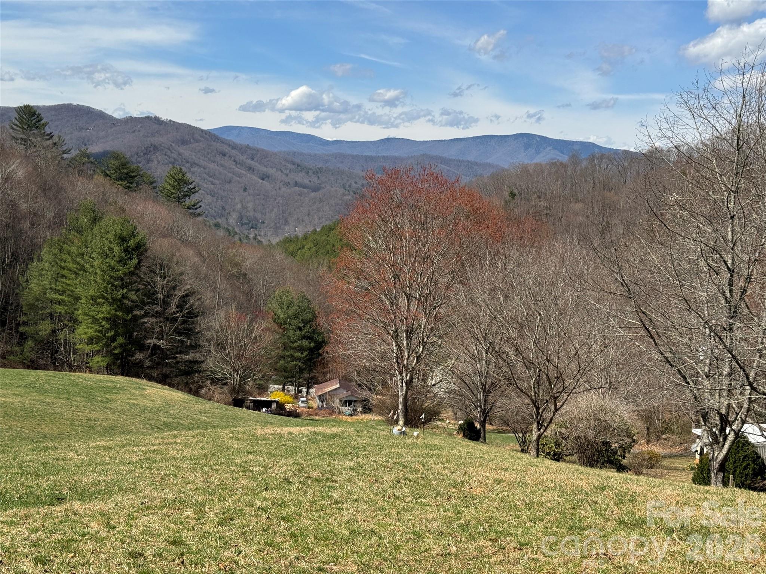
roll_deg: -1.8
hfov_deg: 39.7
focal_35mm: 48
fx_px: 1062
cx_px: 383
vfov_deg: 30.3
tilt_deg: -5.7
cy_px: 287
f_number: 1.78
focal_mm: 6.76
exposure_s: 1/4608
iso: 64
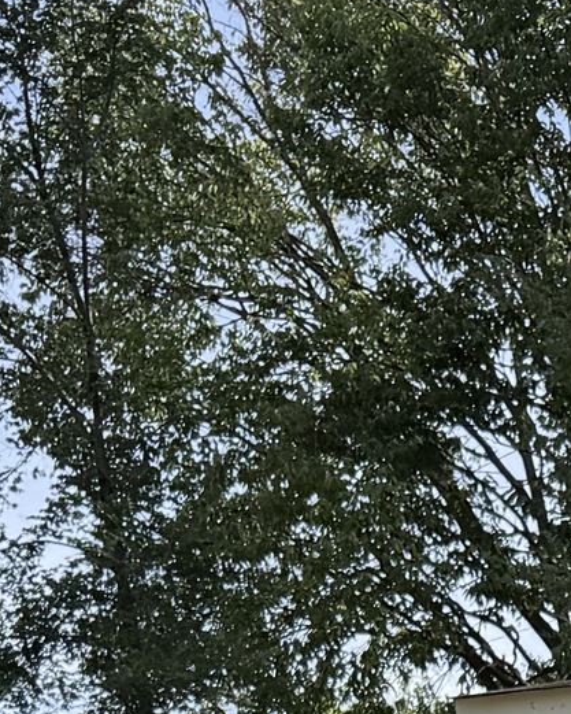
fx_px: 2914
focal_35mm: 138
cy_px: 1521
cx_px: 917
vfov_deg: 12.1
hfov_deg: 10.7
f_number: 1.78
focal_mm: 6.76
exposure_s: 1/2232
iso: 80
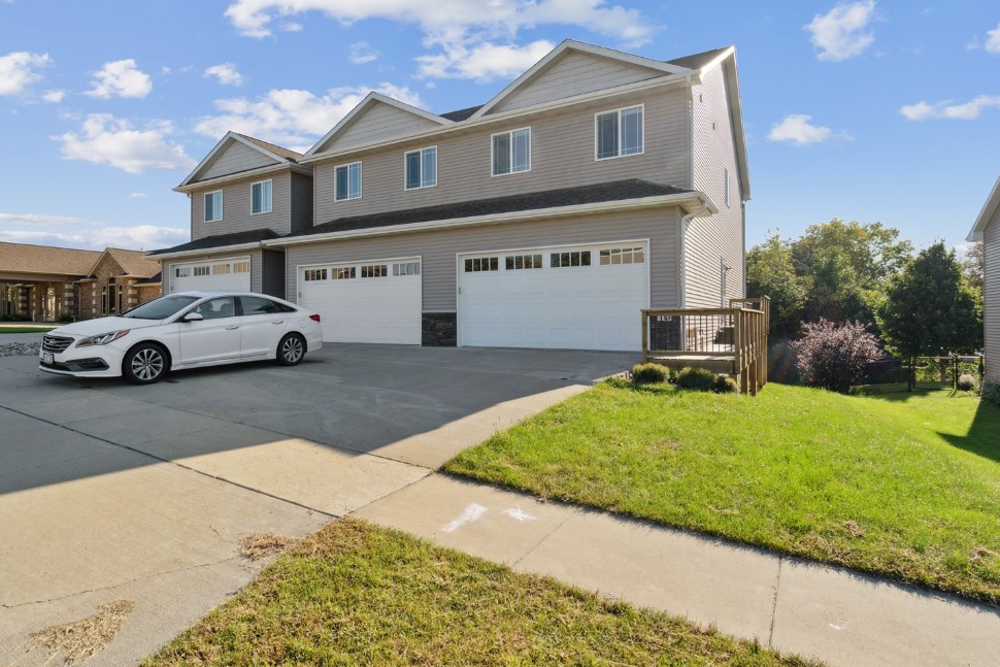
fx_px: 528
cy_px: 303
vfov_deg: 64.5
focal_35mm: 19
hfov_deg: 86.8
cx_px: 464
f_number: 10
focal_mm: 16
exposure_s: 1/800
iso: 640
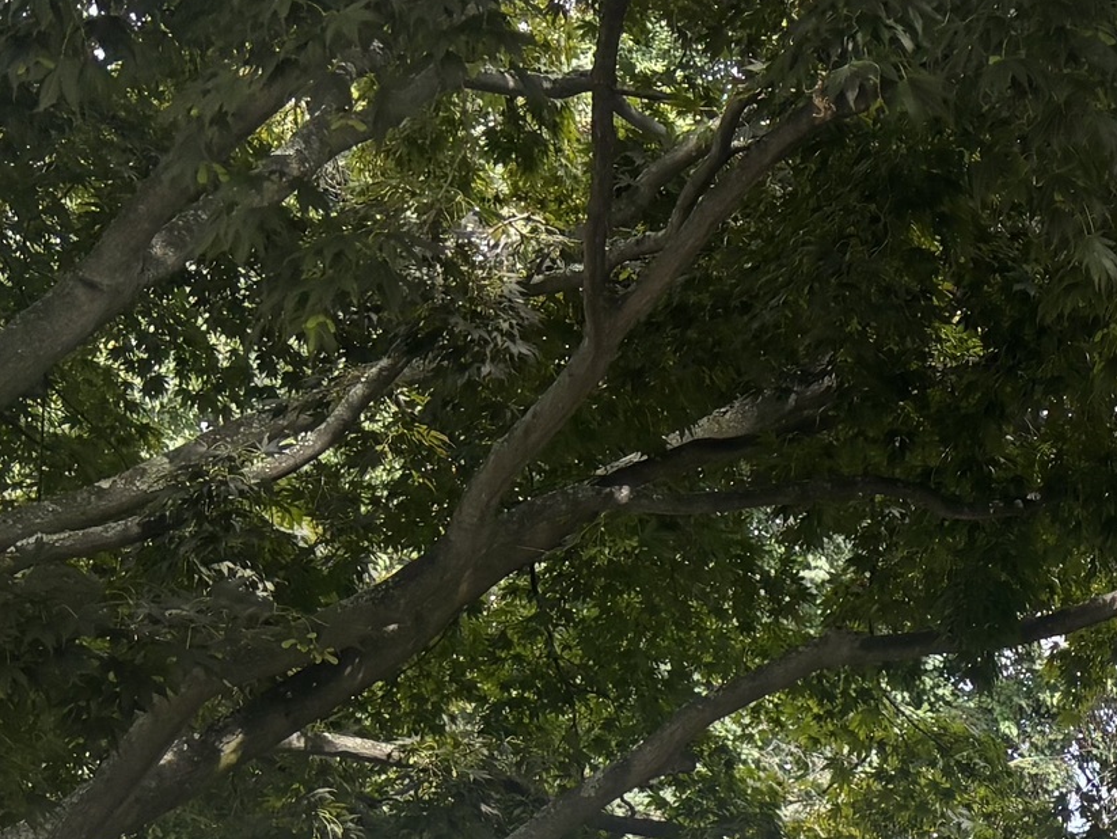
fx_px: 3131
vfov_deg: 14.5
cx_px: 1930
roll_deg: -1.9
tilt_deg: +3.9
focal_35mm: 97
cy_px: 1154
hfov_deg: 17.1
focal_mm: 5.96
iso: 50
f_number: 1.6
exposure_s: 1/495
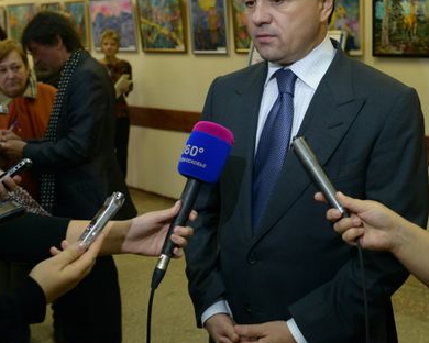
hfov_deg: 39.3
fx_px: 597
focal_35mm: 47
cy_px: 104
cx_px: 266
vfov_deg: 31.7
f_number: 4
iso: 1250
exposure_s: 1/200
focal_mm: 28
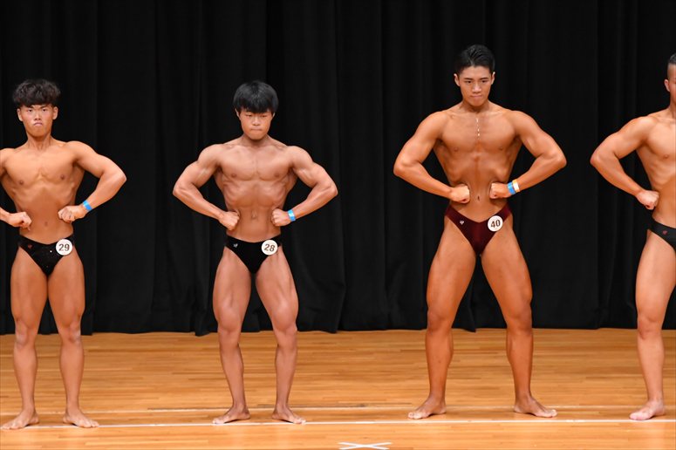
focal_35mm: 270
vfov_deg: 5.1
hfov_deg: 7.6
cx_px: 338
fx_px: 5068
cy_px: 225
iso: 4000
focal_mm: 180
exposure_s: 1/400
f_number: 5.6
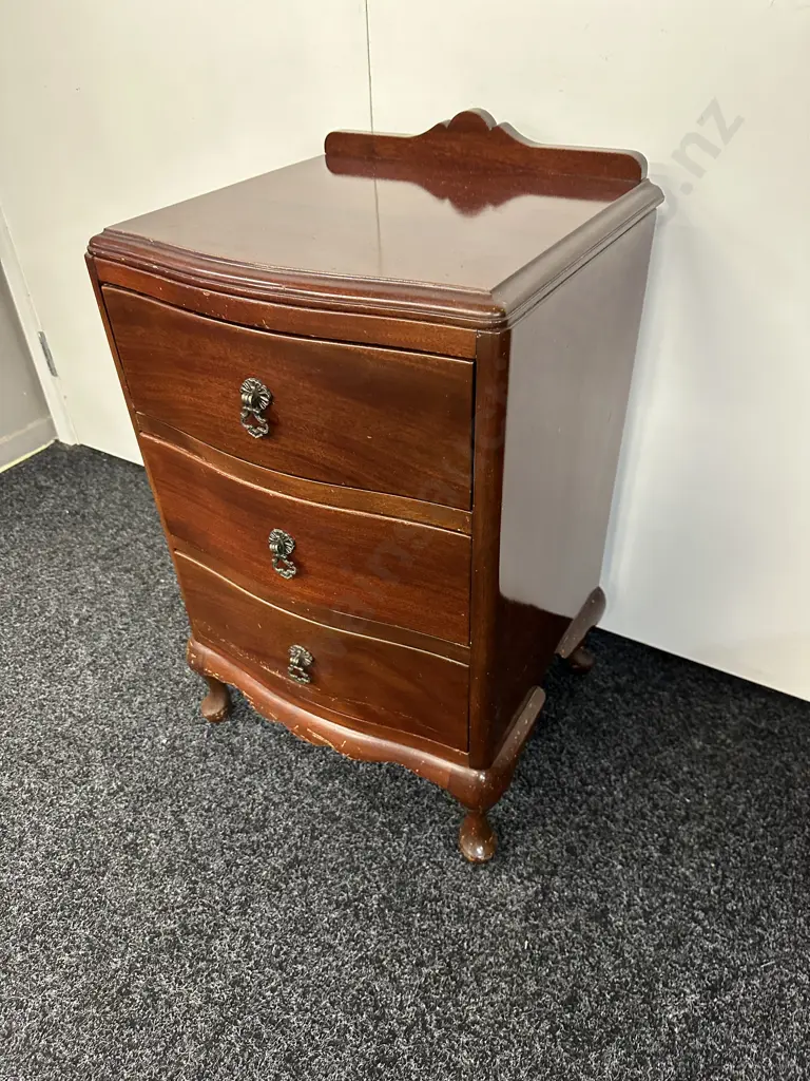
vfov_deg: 71.6
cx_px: 405
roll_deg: +1.7
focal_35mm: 24
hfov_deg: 56.8
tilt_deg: -35.6
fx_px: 749
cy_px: 540
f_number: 1.78
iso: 400
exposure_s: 1/50
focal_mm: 6.86
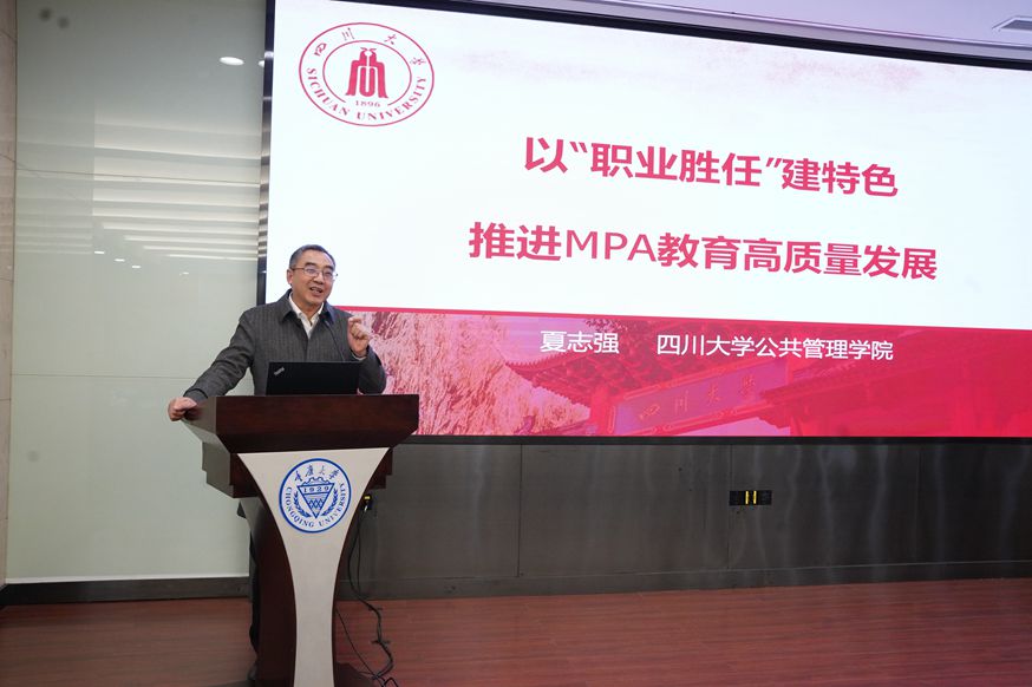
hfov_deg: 59.4
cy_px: 344
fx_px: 905
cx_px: 516
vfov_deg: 41.6
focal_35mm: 32
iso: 4000
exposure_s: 1/125
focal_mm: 31.6
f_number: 7.1
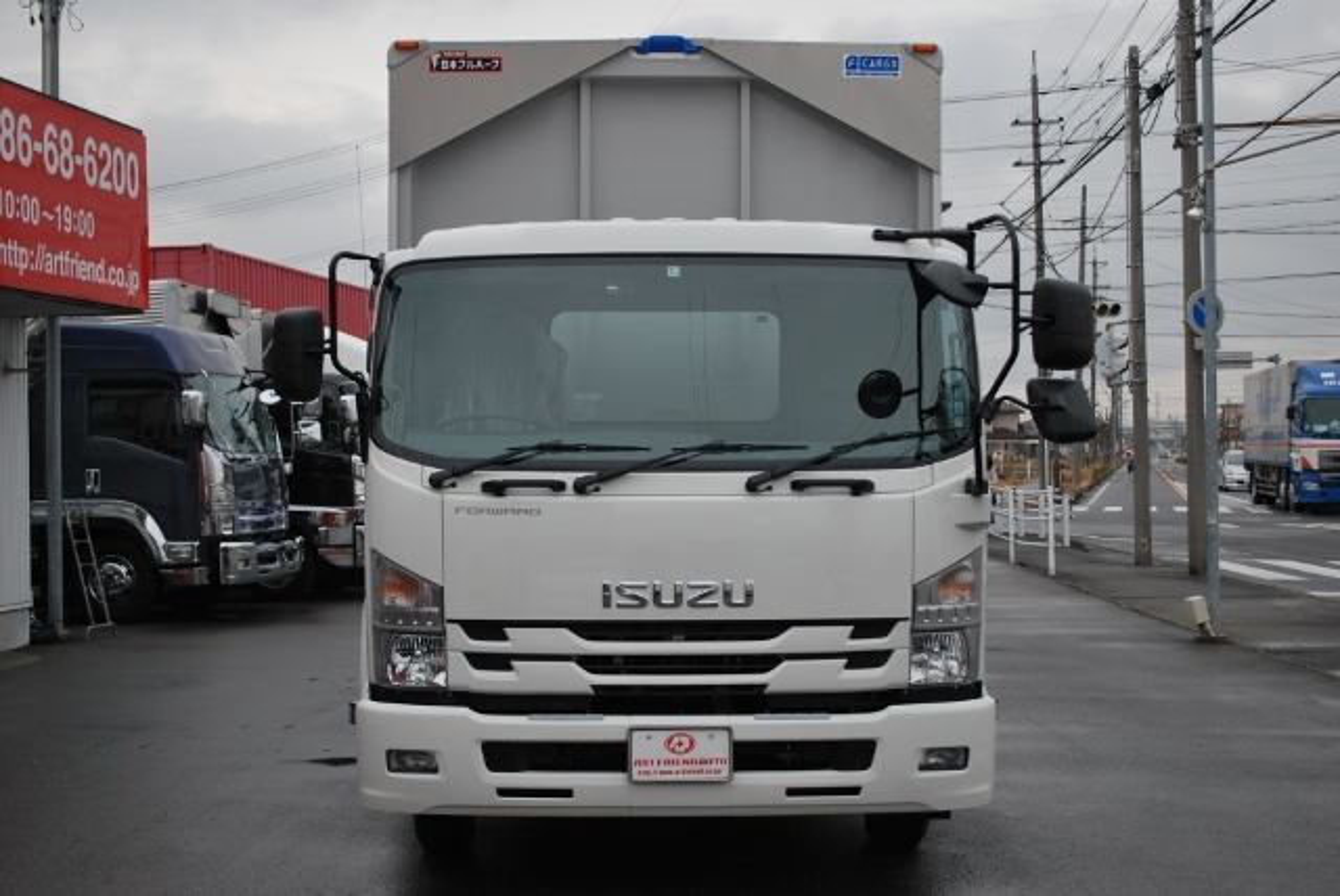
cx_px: 670
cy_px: 448
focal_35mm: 51
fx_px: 1900
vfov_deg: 26.5
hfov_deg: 38.8
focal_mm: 34
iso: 200
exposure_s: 1/320
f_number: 5
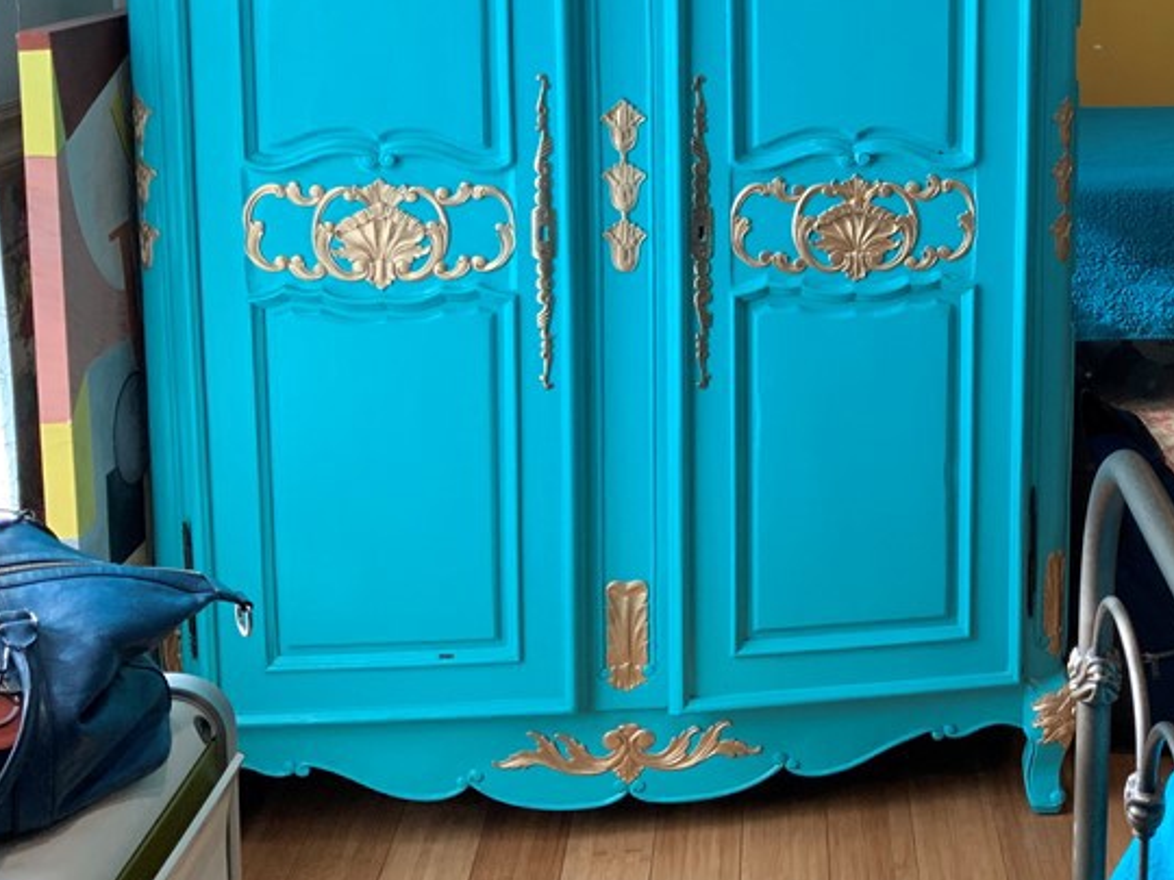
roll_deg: -1.4
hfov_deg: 32.9
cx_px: 1083
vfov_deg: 25.8
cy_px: 115
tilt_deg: -7.8
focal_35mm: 55
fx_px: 1865
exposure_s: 1/60
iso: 50
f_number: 1.8
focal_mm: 3
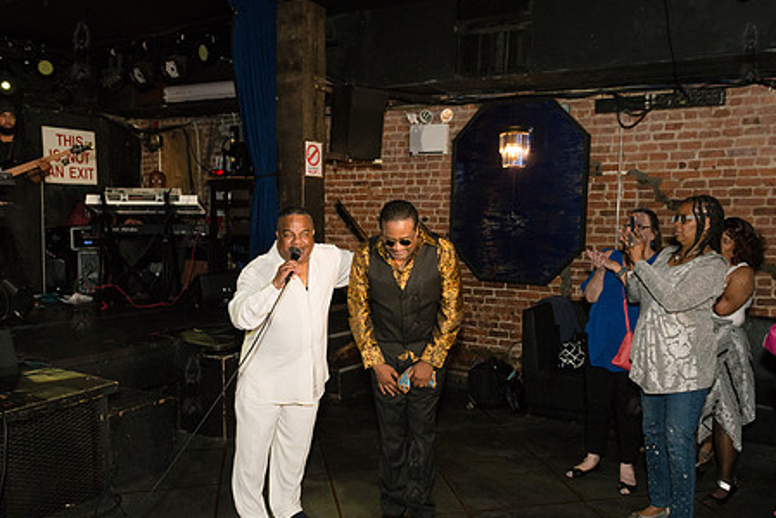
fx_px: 669
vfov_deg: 42.3
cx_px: 415
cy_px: 300
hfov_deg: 60.2
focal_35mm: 31
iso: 3200
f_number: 4.5
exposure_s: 1/320
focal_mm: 24
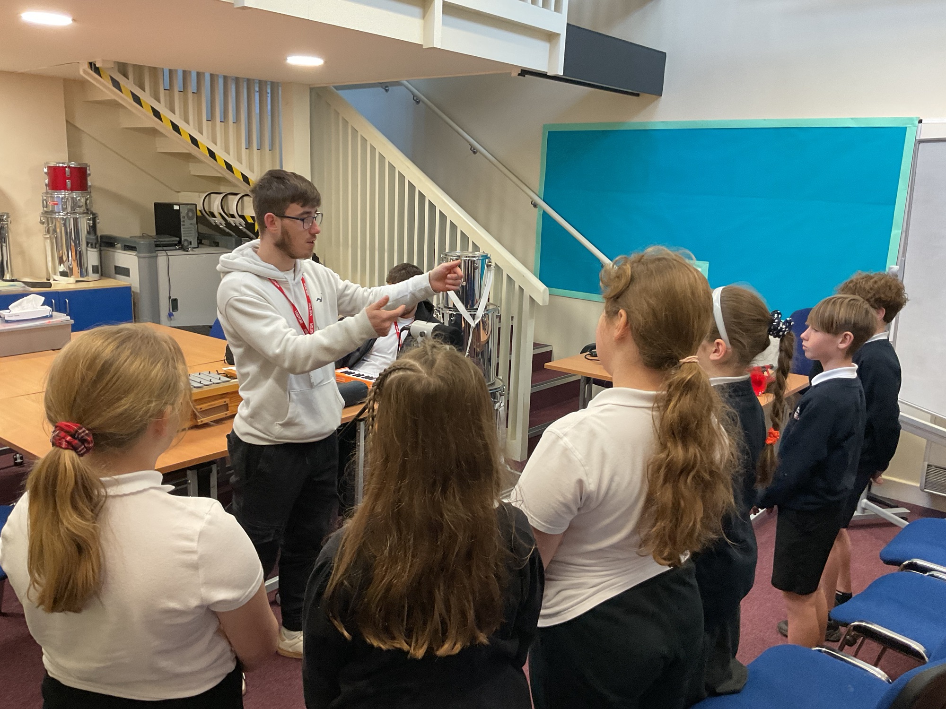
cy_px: 354
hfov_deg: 61.7
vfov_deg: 48.2
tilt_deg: -12.5
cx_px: 473
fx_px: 793
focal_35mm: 29
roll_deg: -2.0
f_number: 1.8
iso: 160
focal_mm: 3
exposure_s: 1/60
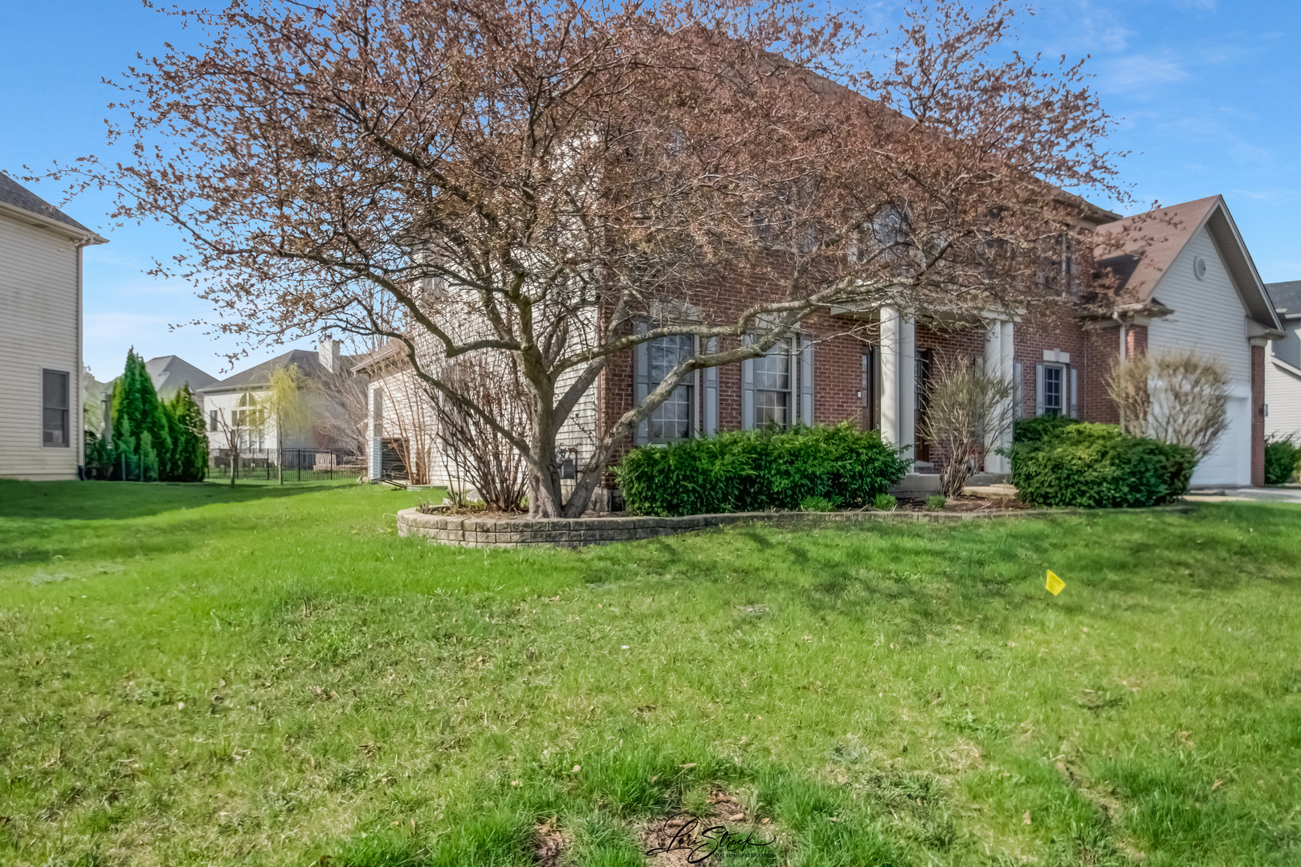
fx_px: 795
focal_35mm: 22
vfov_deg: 57.2
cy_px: 434
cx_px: 650
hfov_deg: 78.6
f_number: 8
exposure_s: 1/1250
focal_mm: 15
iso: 400
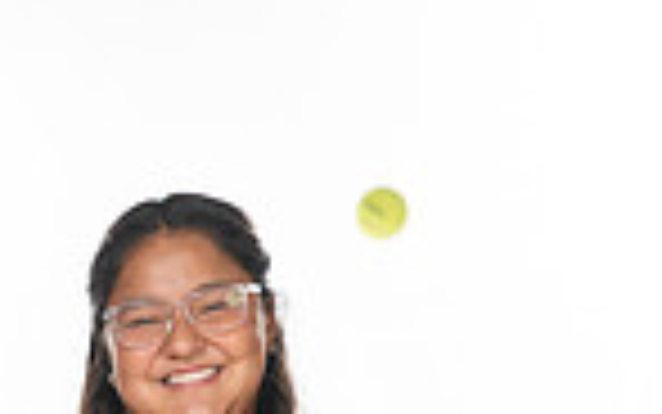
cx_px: 167
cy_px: 958
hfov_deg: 9.6
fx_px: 3935
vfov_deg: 5.8
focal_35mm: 218
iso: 800
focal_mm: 70
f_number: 7.1
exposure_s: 1/320
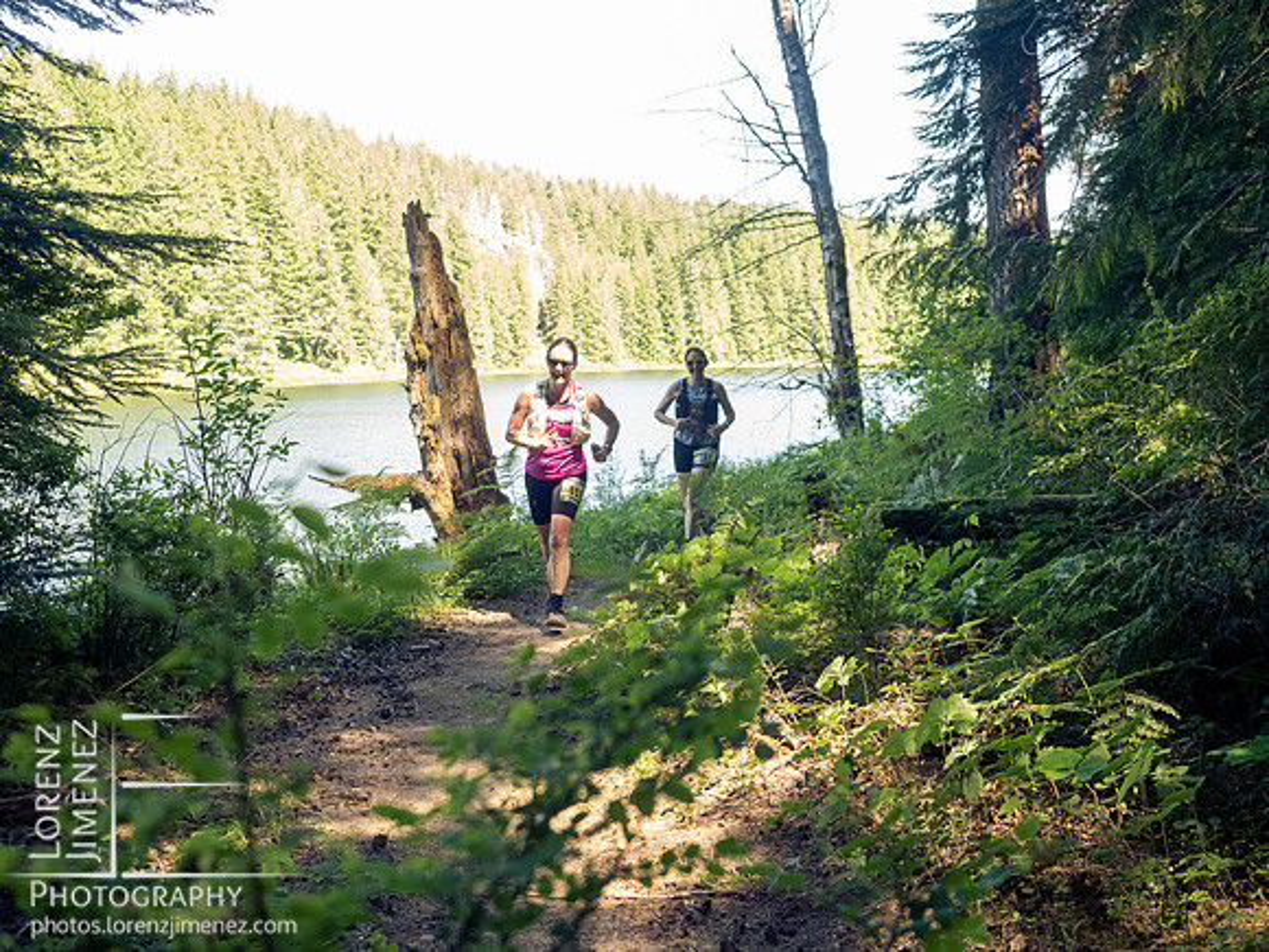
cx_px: 634
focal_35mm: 36
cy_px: 476
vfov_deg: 39.7
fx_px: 1320
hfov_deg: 51.4
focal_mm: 18
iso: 2000
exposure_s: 1/1000
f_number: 2.8
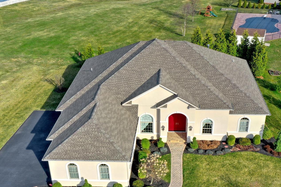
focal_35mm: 45
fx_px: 351
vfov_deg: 29.6
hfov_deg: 43.5
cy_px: 130
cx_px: 156
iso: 100
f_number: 5
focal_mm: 10.3
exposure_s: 1/320
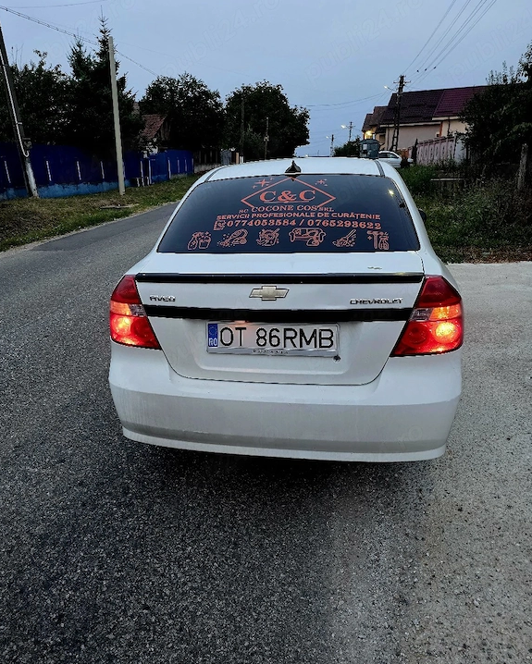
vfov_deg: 68.0
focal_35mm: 25
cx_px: 256
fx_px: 492
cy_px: 347
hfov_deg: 56.8
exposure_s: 1/101
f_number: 1.7
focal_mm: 6.25
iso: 640
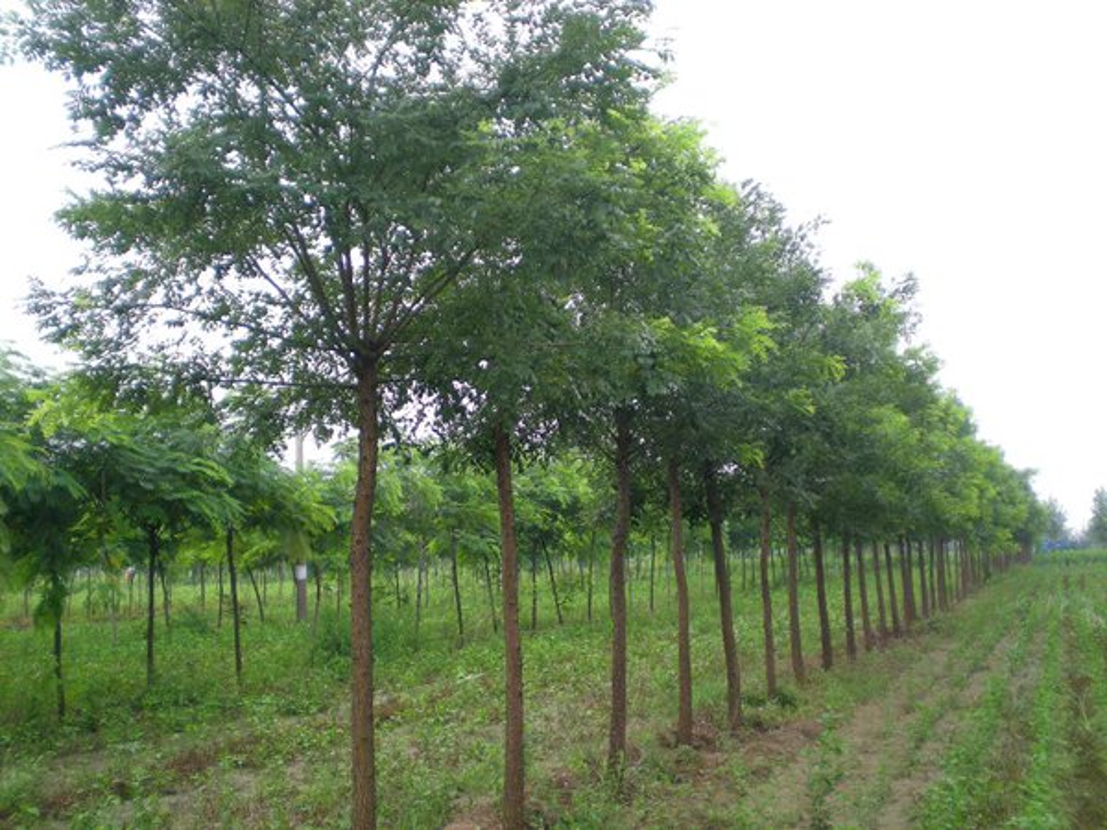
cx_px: 554
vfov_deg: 32.9
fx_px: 1407
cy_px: 415
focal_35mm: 44
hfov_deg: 42.9
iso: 50
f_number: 3.5
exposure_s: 1/80.1
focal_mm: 7.4
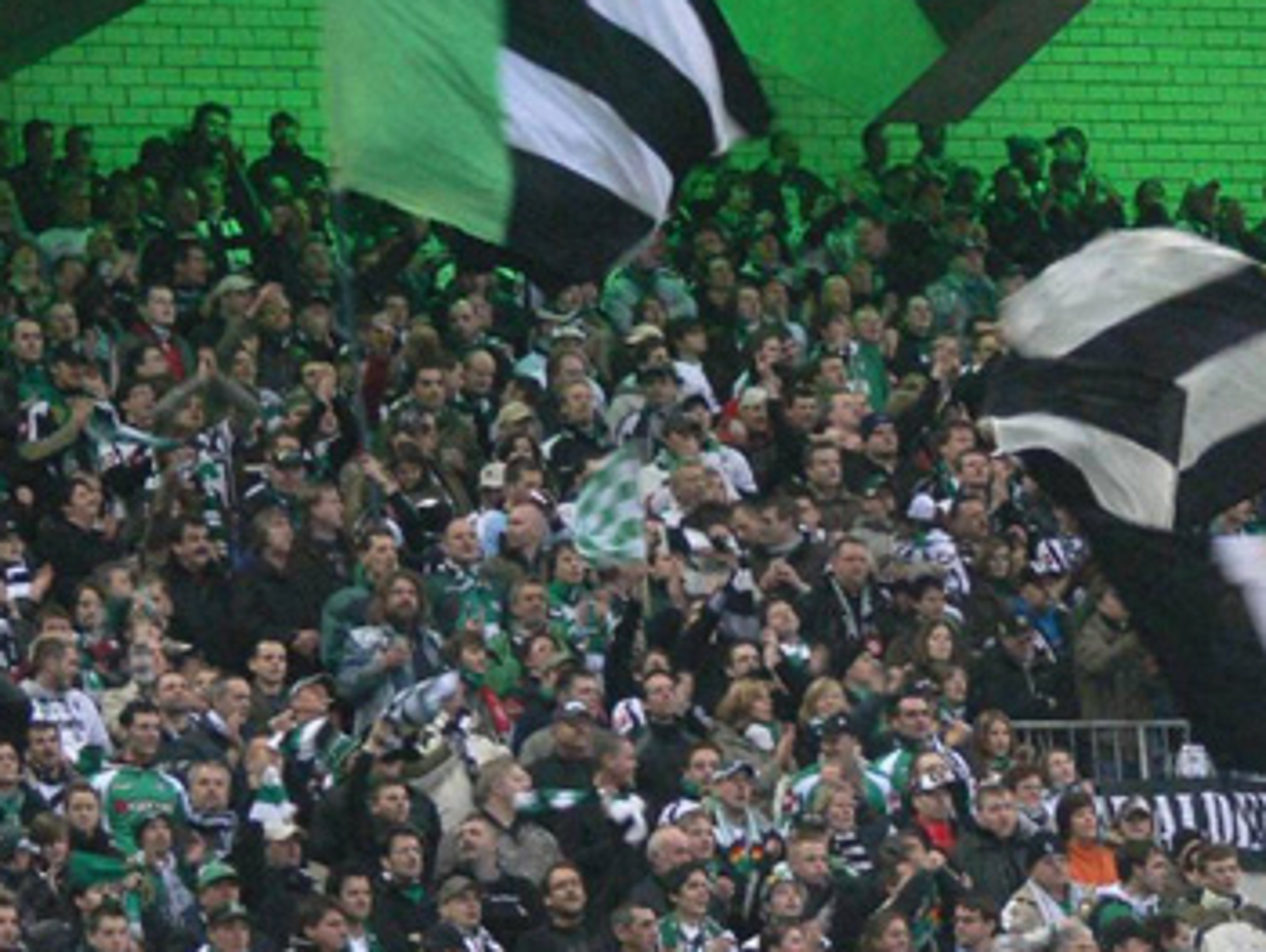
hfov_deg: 6.9
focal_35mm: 287
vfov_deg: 5.2
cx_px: 893
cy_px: 409
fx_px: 10504
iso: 400
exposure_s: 1/50
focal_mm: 30.1
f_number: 3.6
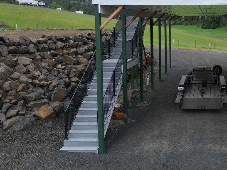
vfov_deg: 31.7
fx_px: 295
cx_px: 194
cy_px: 46
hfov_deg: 39.7
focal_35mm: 45
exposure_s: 1/2000
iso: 130
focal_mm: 6.72
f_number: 1.7
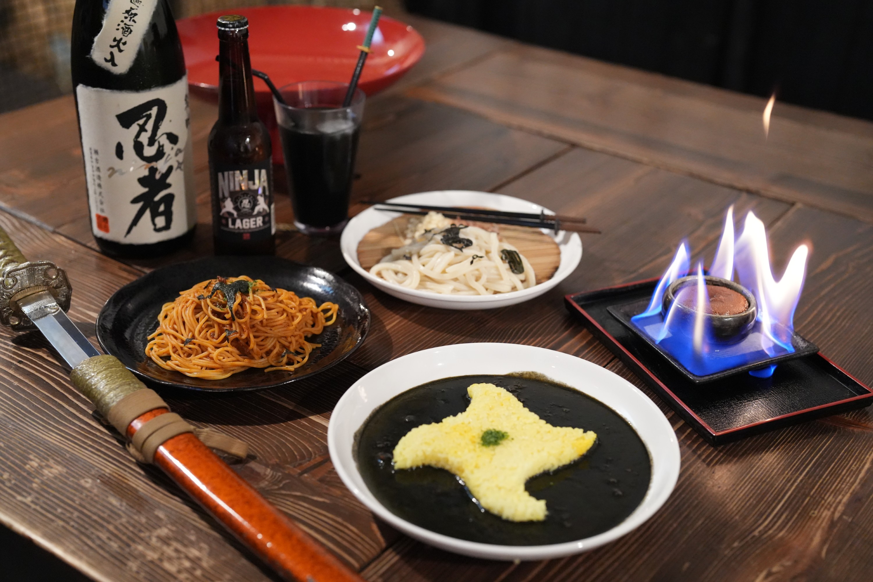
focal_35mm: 50
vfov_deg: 27.0
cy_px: 291
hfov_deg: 39.6
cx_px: 436
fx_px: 1212
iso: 8000
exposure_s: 1/80
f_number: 2.8
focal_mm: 50
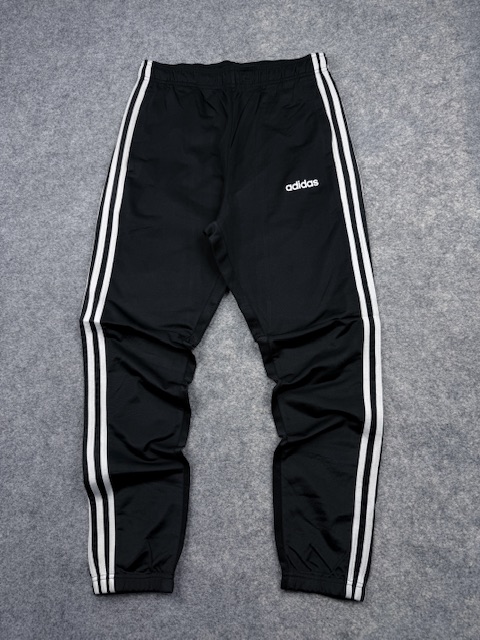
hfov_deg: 56.8
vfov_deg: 71.6
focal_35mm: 24
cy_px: 320
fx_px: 444
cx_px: 240
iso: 50
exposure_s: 1/135
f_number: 1.78
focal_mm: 6.76
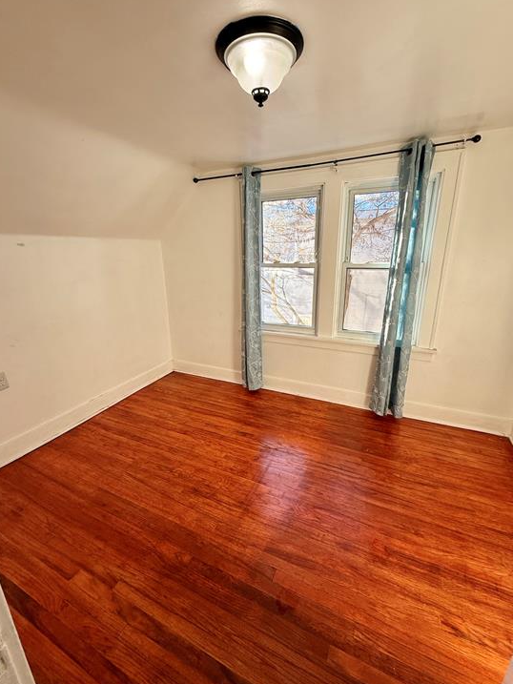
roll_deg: +0.3
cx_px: 254
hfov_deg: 81.8
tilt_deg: -16.7
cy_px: 340
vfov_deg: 98.2
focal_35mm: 15
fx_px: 296
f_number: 2.2
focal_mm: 2.22
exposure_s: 1/129
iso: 50
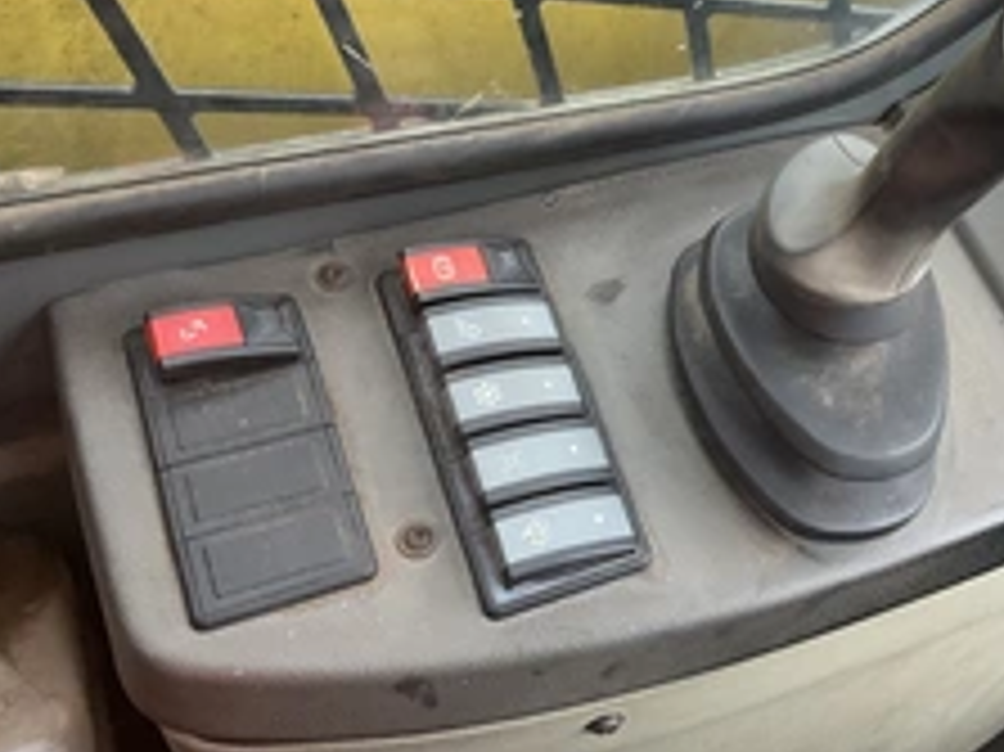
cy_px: 212
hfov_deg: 35.6
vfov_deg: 27.7
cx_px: 810
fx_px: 1507
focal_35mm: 52
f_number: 1.8
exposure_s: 1/60
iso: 100
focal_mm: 3
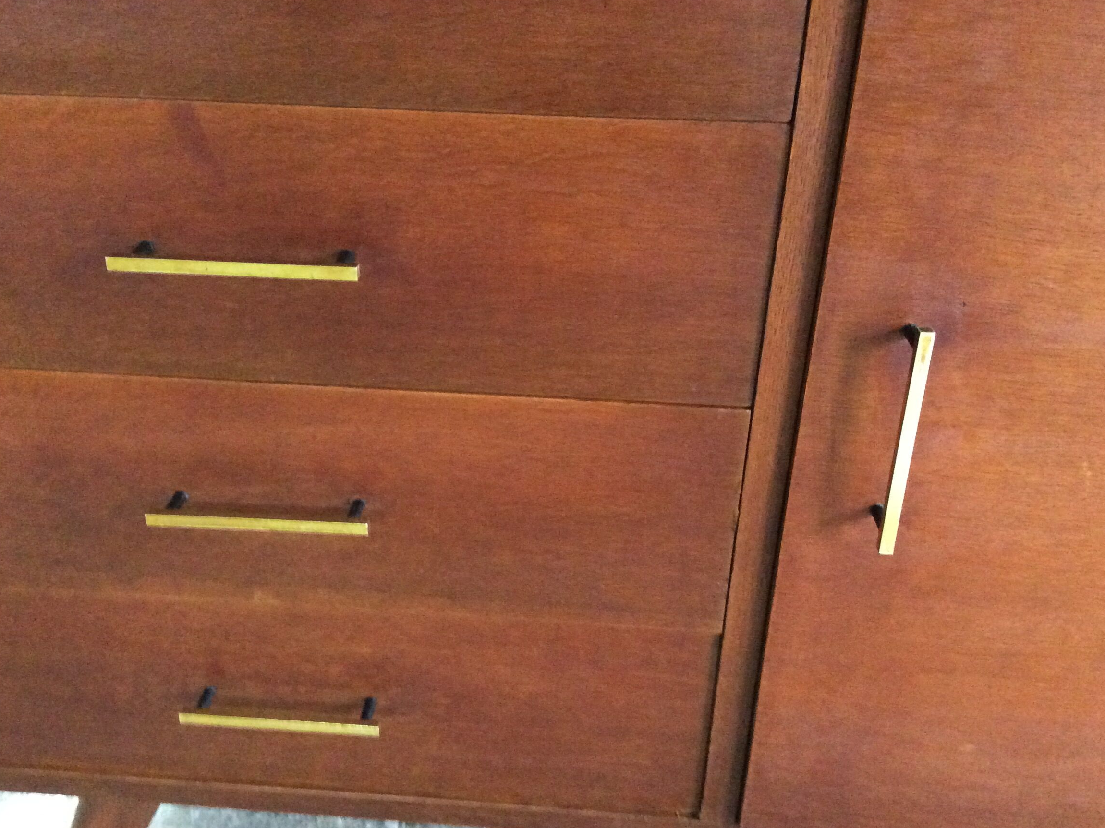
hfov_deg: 51.3
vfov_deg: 39.6
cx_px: 509
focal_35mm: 36
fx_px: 1149
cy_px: 458
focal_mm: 3.3
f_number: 2.4
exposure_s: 1/17
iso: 640
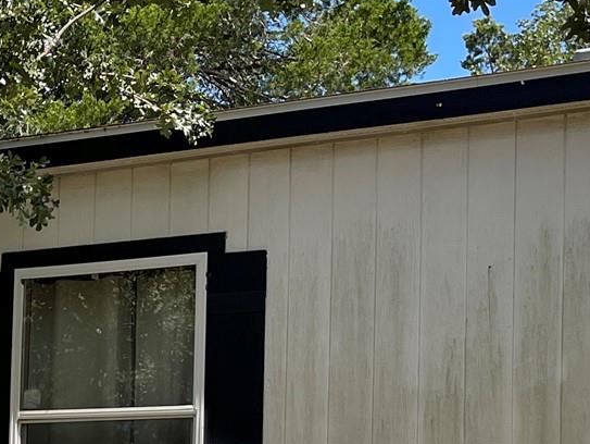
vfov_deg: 14.8
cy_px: 472
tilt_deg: +3.3
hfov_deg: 18.6
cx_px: -183
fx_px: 1671
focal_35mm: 98
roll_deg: -2.5
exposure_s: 1/2387
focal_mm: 5.1
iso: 50
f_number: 1.6
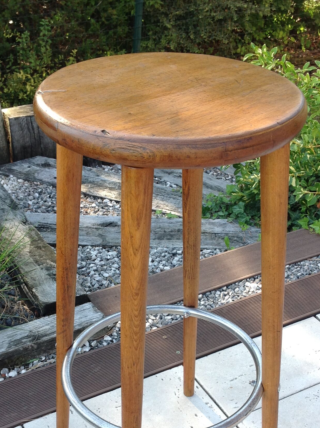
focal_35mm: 55
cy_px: 306
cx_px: 163
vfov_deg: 34.4
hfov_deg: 26.5
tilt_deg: -37.7
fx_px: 680
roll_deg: -0.5
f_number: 2.4
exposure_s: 1/166
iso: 50
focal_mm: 4.28
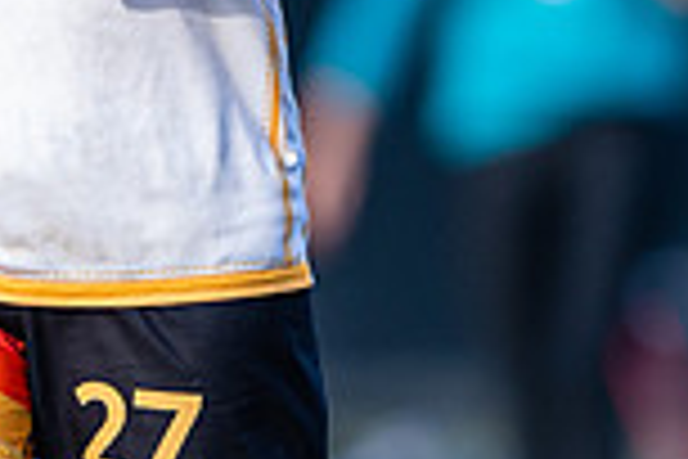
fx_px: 46608
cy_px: 164
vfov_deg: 0.6
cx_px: -179
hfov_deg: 0.8
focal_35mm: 2439
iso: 250
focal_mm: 400
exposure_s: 1/1000
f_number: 2.8
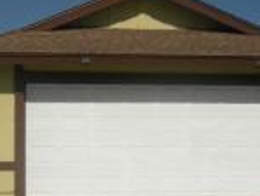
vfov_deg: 14.7
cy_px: 130
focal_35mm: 101
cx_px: 38
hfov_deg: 19.2
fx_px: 760
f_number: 6.4
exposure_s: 1/700
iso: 64
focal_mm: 6.3
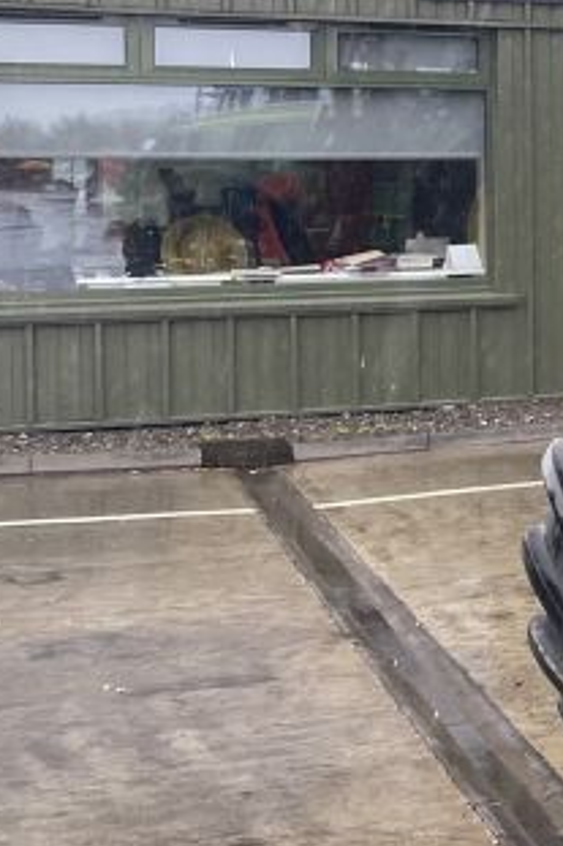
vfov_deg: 23.2
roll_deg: -1.4
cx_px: 1297
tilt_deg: -1.9
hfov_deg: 12.6
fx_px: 2043
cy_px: 234
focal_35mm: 87
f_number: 1.6
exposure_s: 1/351
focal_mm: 4.2
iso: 32
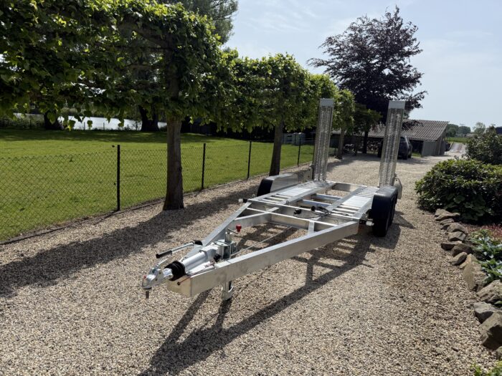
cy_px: 188
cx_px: 251
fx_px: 348
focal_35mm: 24
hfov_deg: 71.6
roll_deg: -3.4
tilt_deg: -10.1
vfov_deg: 56.8
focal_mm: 6.76
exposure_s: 1/6173
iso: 80
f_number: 1.78
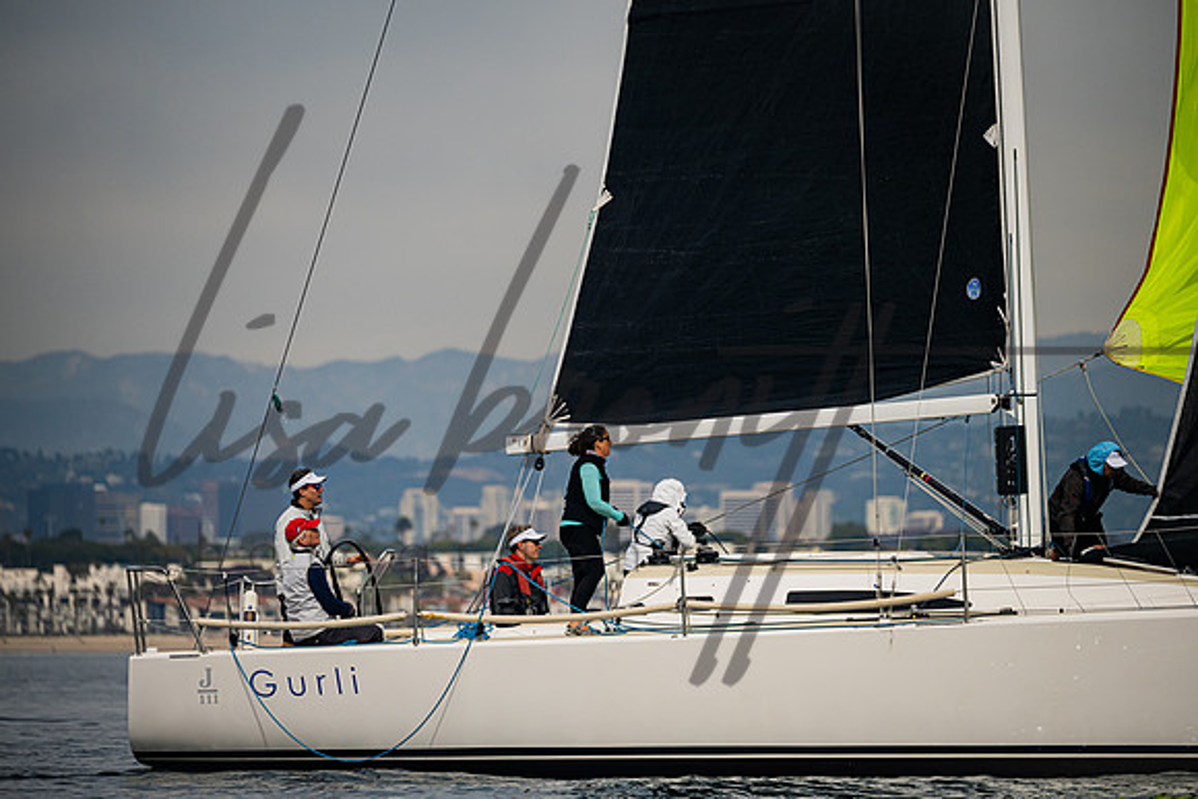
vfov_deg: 5.0
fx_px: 9227
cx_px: 599
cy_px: 400
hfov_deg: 7.4
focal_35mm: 277
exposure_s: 1/6400
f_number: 5.3
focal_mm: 270
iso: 400
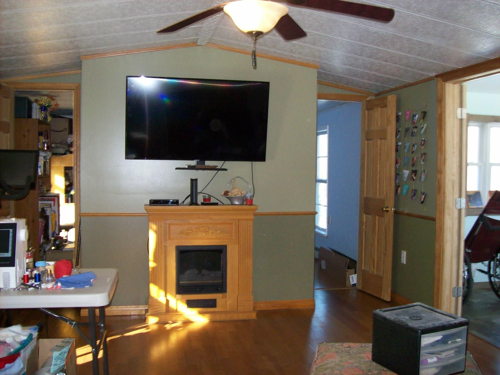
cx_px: 250
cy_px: 188
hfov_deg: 51.4
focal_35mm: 36
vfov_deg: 39.7
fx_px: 520
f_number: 2.7
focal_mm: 6
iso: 200
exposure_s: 1/64
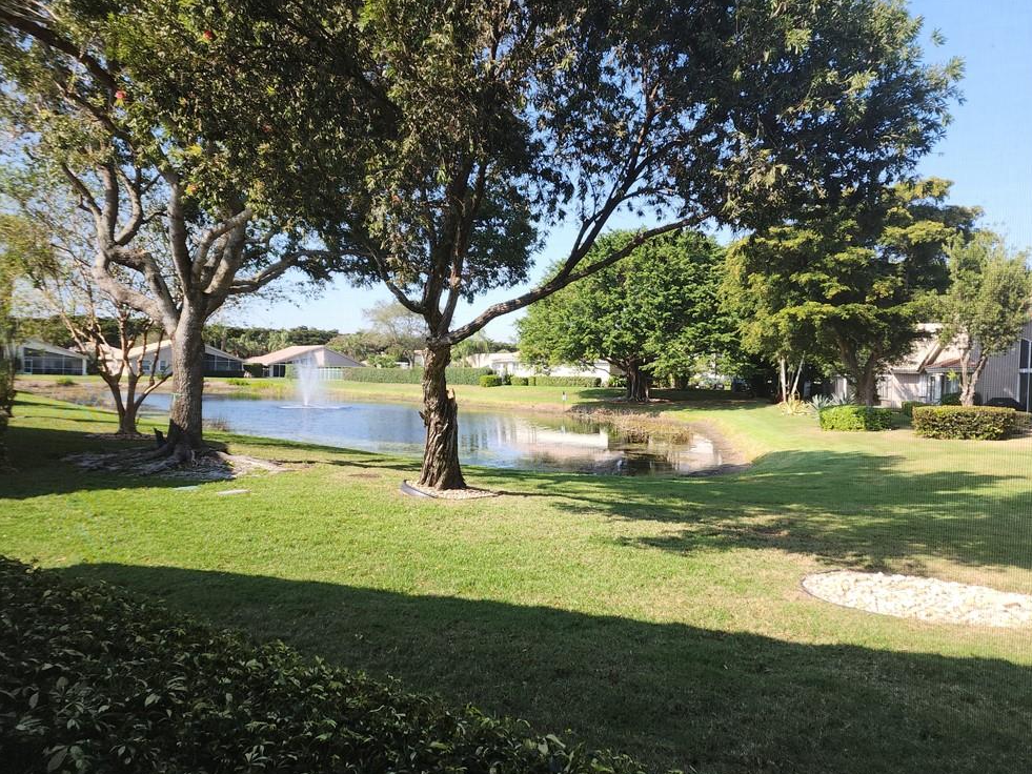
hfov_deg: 71.6
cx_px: 504
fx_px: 716
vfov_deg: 56.8
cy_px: 384
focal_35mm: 24
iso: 12
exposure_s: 1/180
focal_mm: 6.4
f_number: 1.8
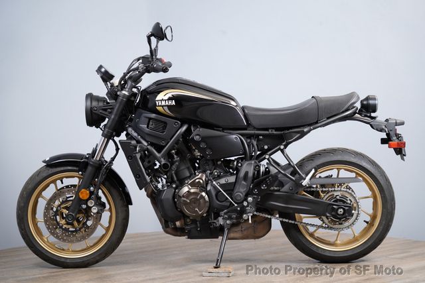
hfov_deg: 27.0
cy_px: 142
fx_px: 886
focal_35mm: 75
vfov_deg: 18.2
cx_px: 212
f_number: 4
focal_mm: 75
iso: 1600
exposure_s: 1/100
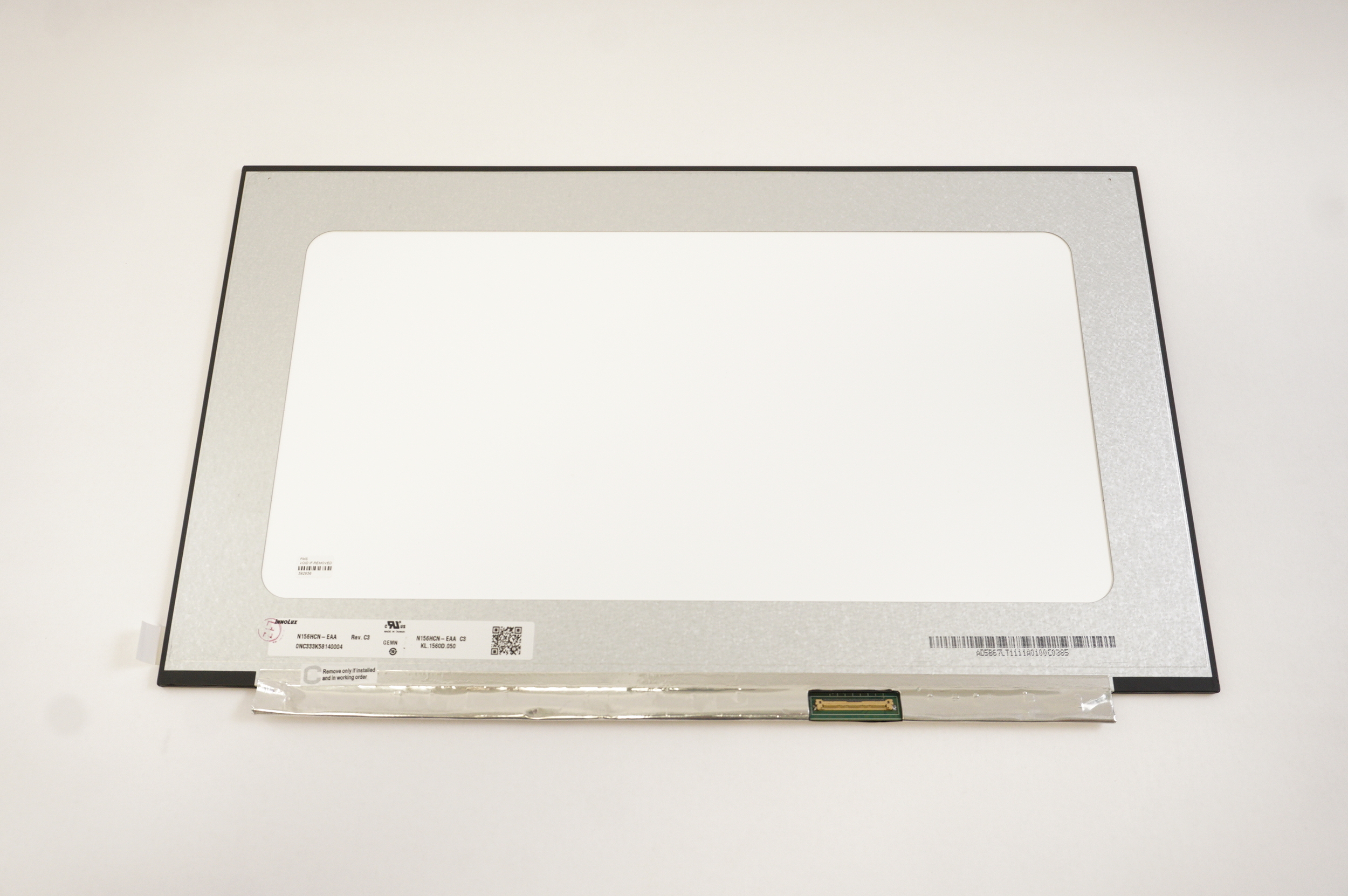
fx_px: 1178
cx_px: 674
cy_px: 448
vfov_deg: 41.6
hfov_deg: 59.5
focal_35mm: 32
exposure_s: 1/30
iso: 800
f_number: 5.6
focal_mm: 21
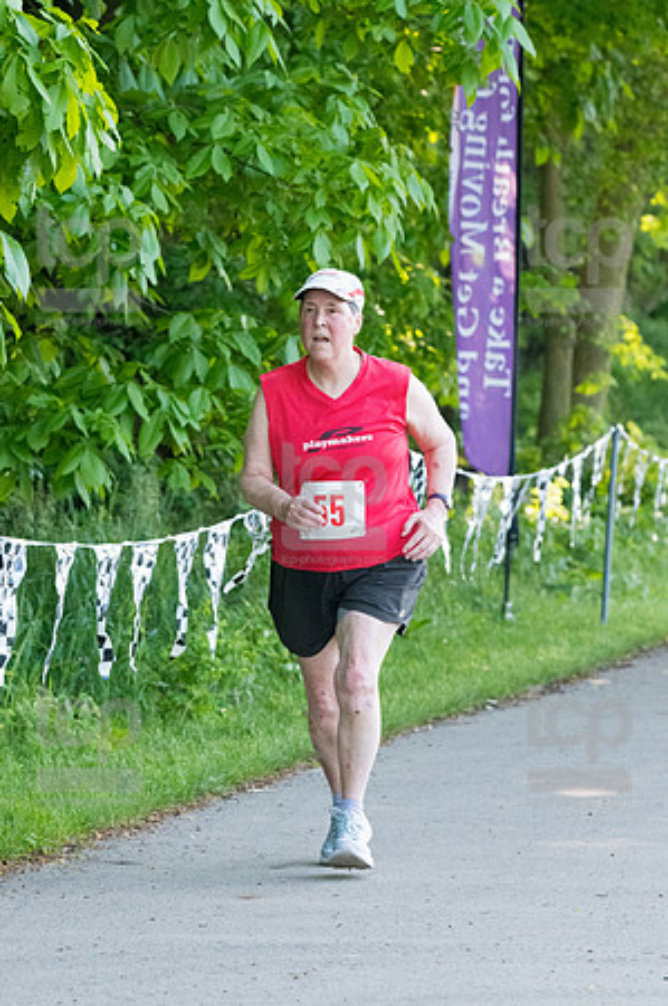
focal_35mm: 225
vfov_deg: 9.2
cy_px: 503
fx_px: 6277
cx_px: 334
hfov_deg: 6.1
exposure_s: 1/1600
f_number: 5.6
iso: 4000
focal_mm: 150
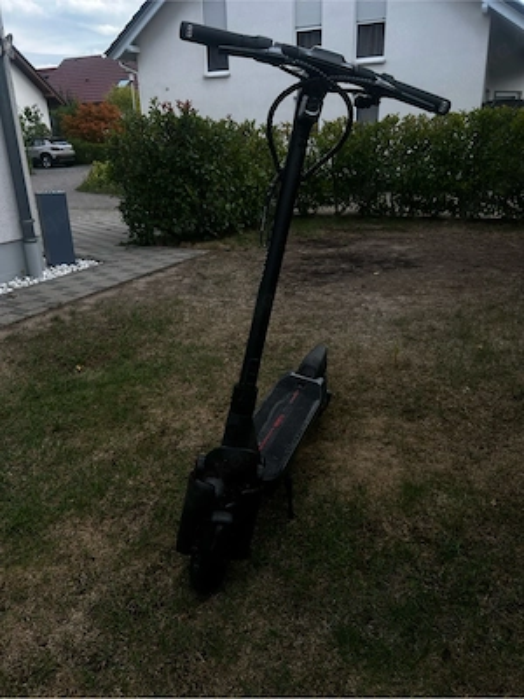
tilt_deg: -19.5
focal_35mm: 26
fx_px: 525
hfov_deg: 53.1
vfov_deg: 67.3
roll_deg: +1.4
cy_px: 350
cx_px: 262
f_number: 1.5
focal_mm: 5.7
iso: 50
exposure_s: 1/1344
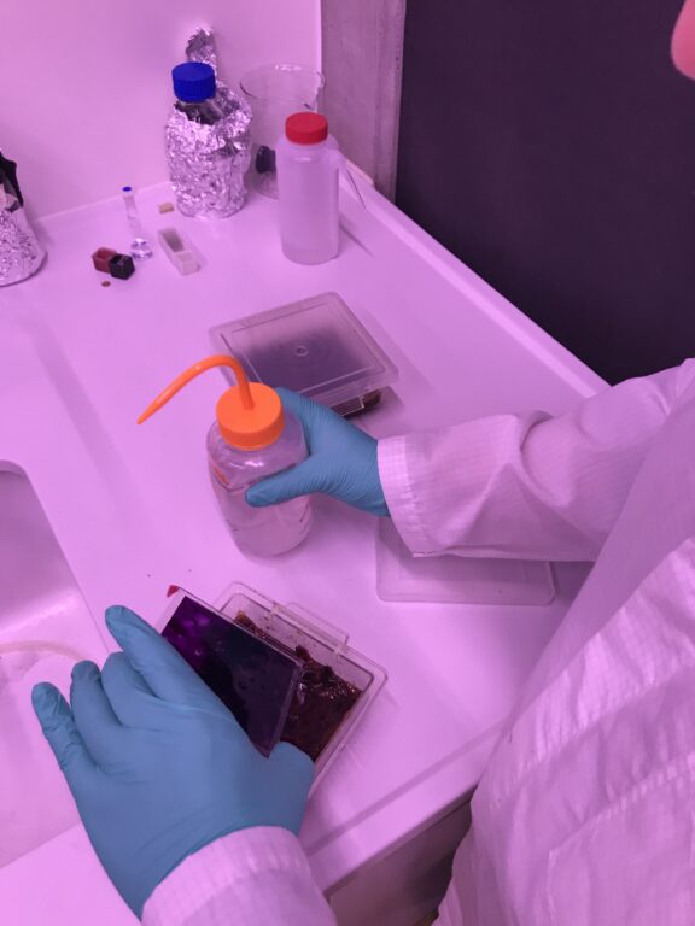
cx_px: 348
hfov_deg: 49.7
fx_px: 750
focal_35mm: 28
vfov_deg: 63.4
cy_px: 463
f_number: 1.8
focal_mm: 3.99
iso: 40
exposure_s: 1/33
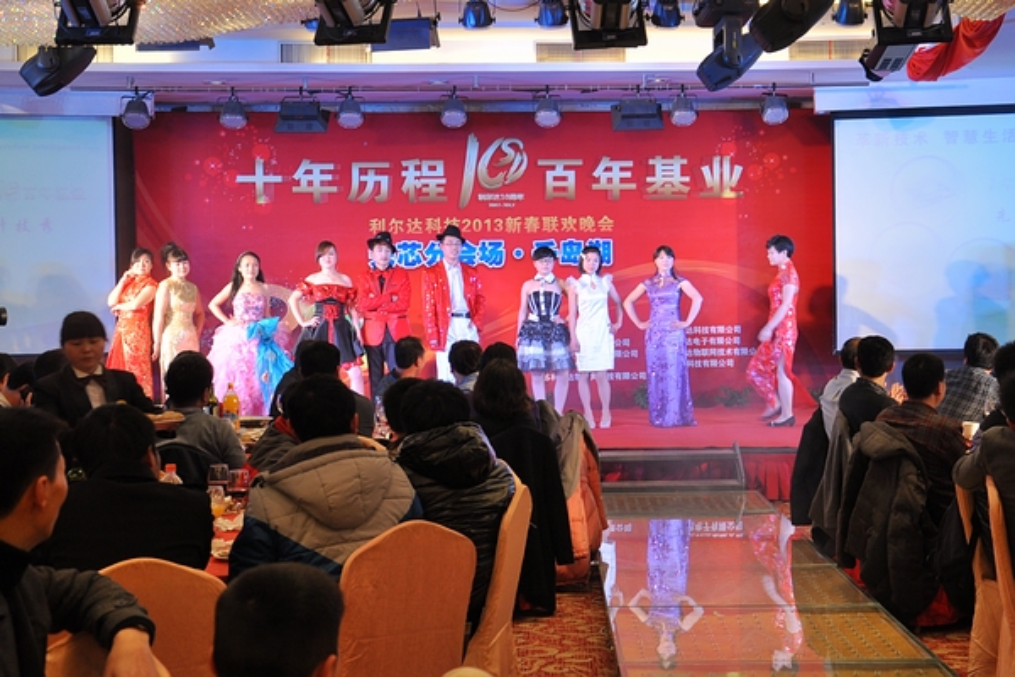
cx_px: 508
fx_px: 1269
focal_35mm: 45
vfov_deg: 29.9
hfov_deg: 43.6
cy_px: 338
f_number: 5.6
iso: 320
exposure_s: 1/40
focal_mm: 30
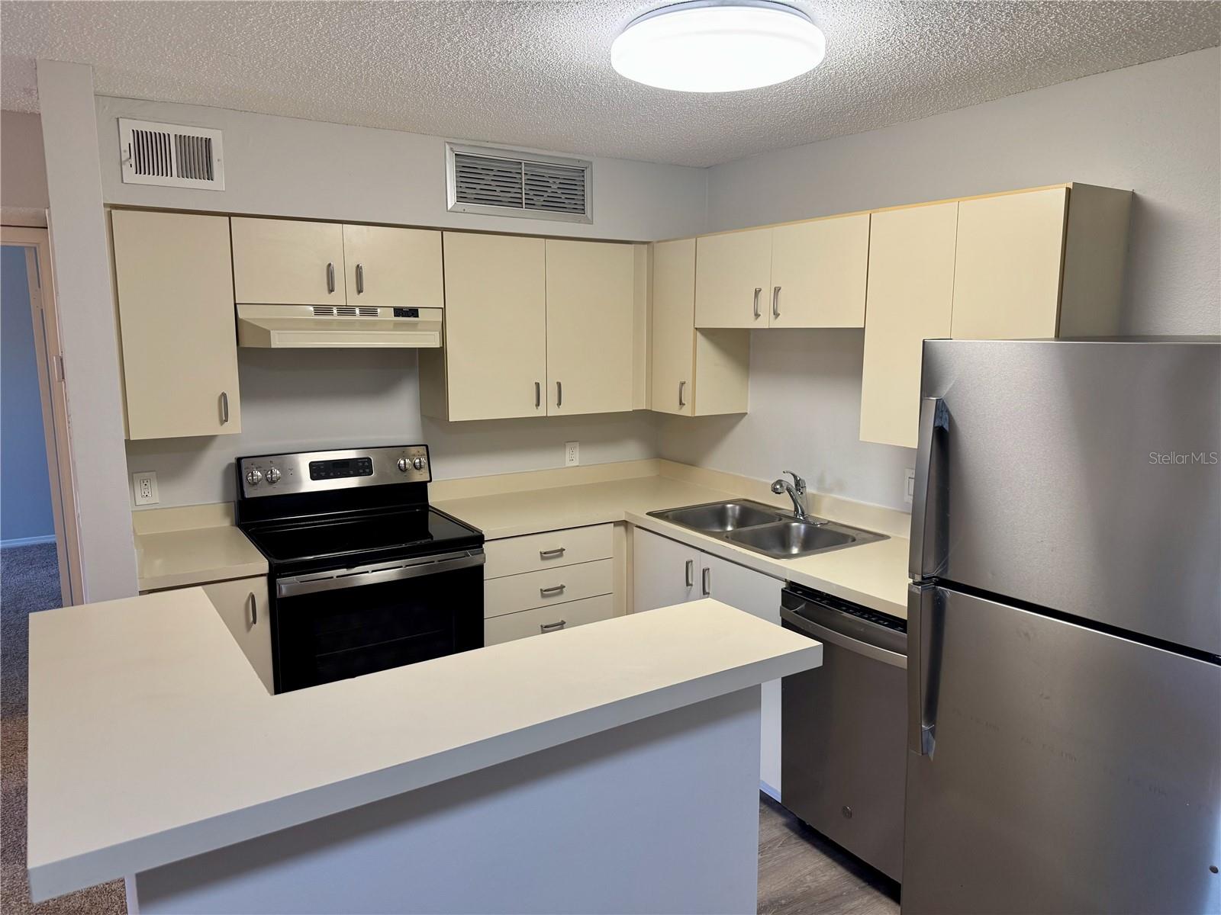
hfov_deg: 71.6
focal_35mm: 24
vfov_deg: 56.8
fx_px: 847
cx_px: 610
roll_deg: -0.3
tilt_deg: -10.0
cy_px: 458
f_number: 1.78
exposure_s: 1/120
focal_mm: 6.76
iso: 160
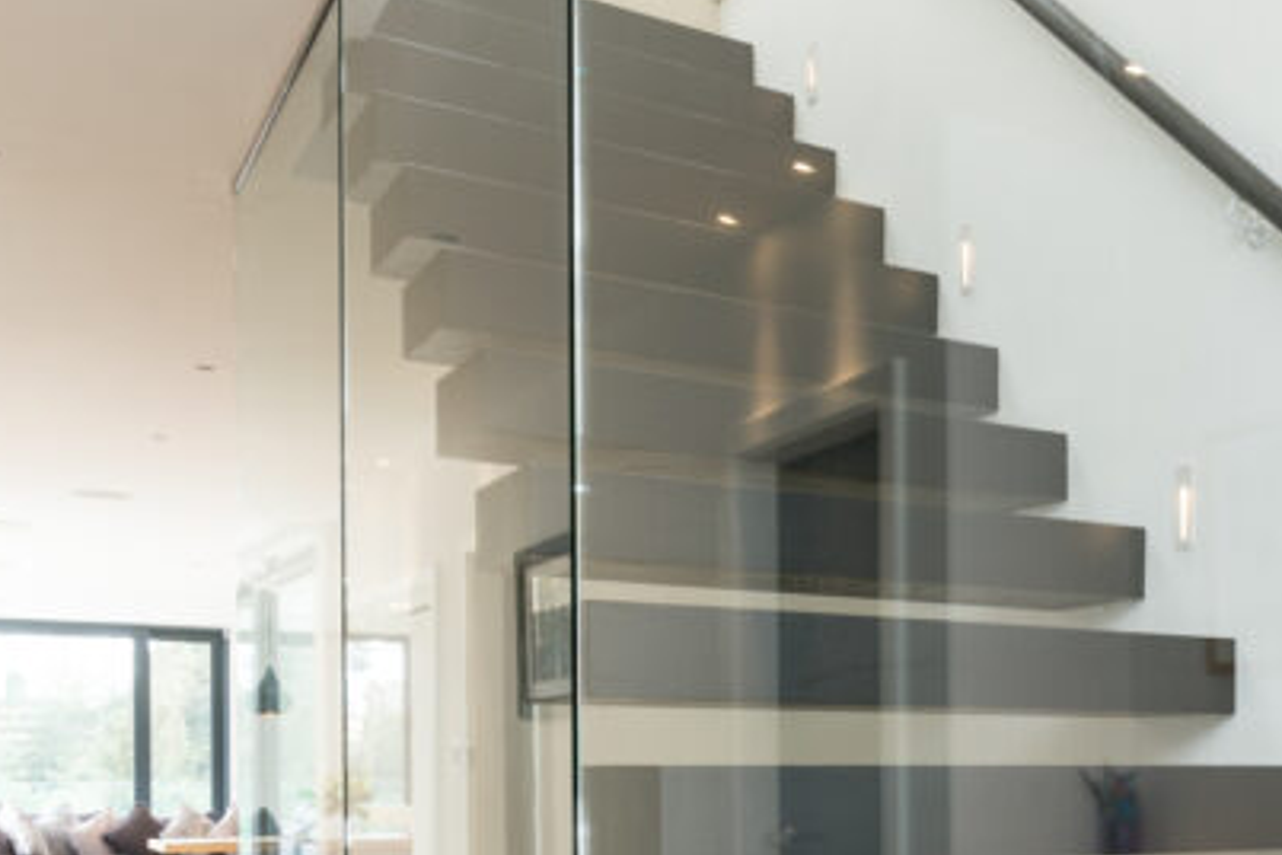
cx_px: 1205
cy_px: 791
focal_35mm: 44
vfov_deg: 29.1
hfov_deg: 40.4
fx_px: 1567
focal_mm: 17
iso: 100
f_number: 11
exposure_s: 1/2
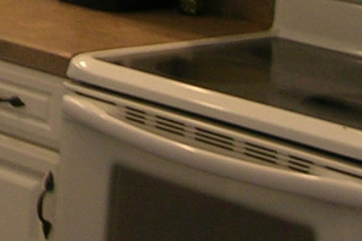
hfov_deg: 10.6
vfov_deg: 7.3
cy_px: -123
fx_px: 1861
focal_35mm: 185
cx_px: -222
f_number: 2.8
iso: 50
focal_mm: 5.8
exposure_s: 1/13.6
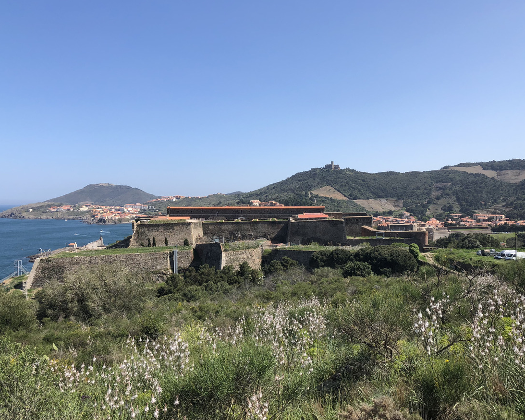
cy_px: 206
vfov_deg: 48.5
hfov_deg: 58.7
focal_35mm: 30
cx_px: 274
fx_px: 466
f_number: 1.8
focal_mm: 4
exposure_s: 1/2000
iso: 20
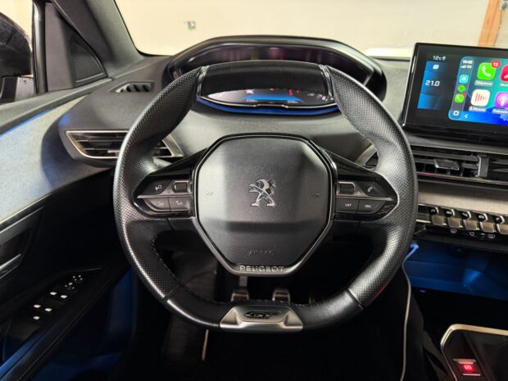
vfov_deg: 56.8
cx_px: 254
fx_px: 352
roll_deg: -1.9
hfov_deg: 71.6
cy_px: 190
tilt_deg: -26.0
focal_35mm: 24
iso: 800
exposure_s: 1/32
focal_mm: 6.76
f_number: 1.78
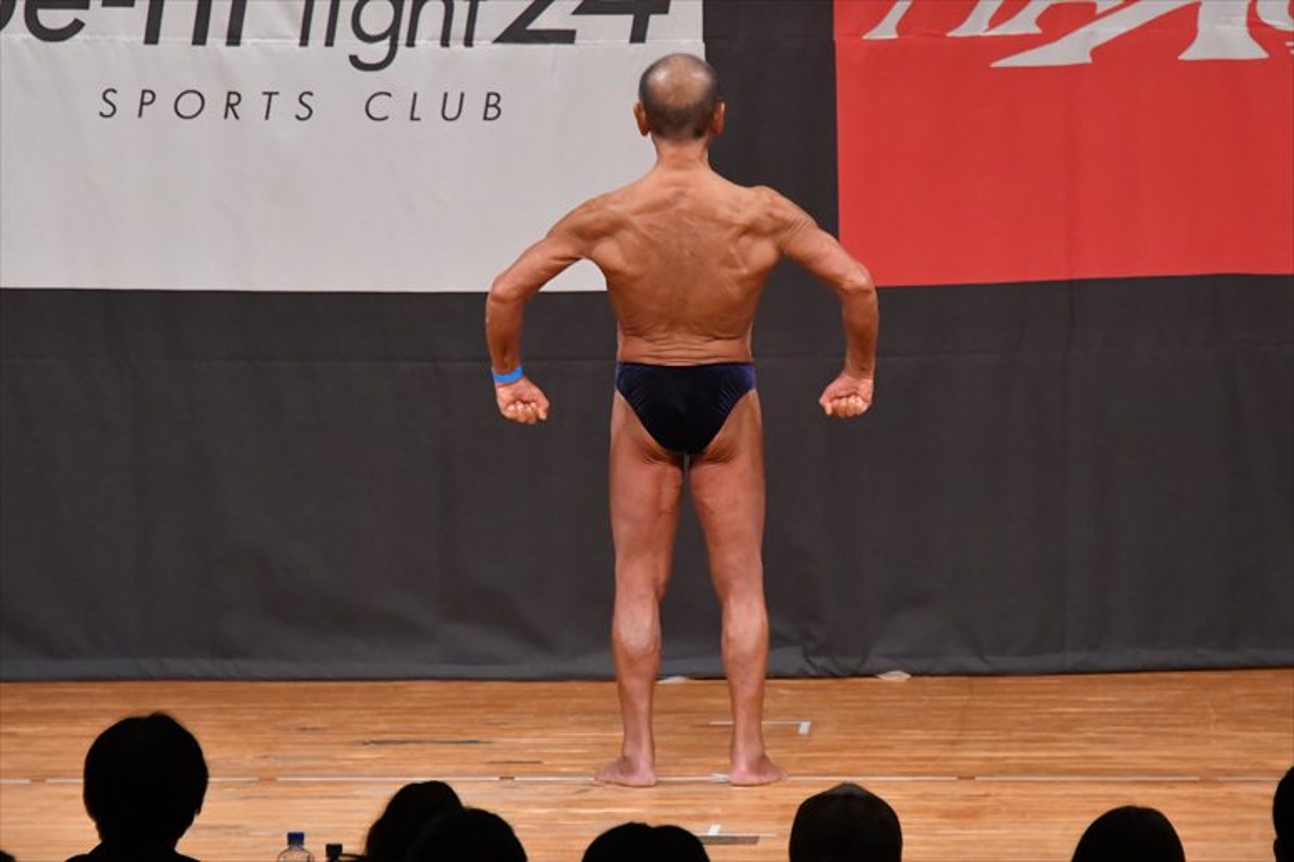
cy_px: 431
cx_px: 647
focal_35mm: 300
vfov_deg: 4.6
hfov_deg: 6.9
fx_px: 10778
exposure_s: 1/400
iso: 7200
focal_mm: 200
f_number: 5.6
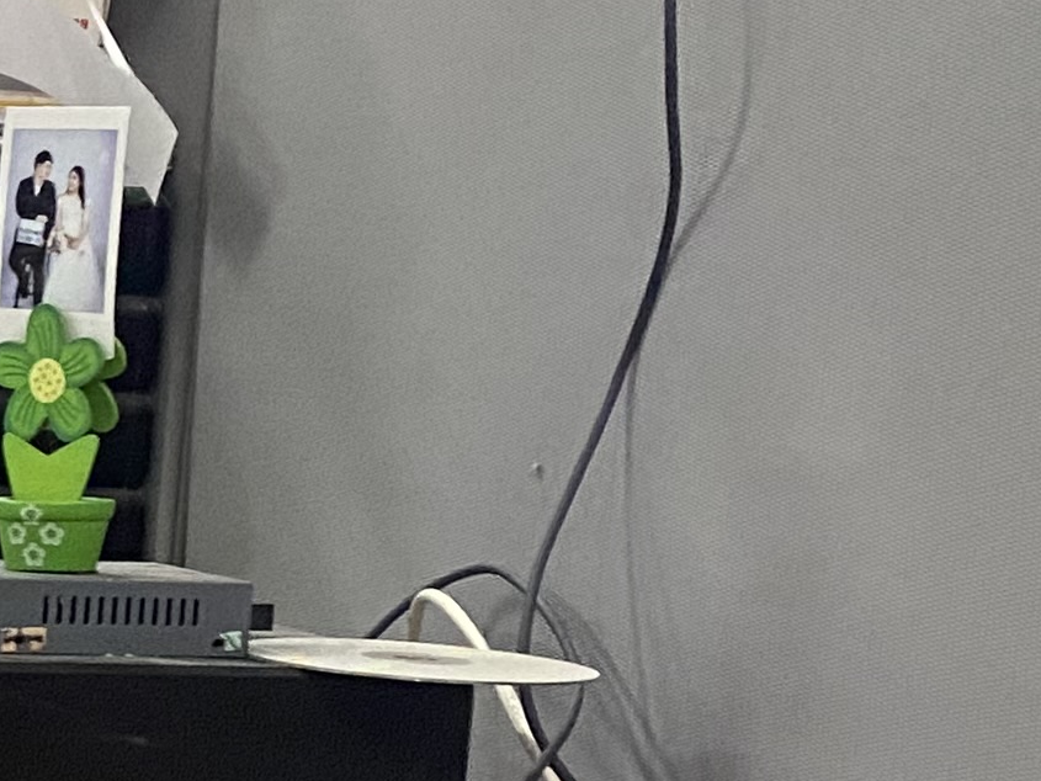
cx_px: -848
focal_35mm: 124
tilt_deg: -7.5
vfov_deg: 11.8
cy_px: 846
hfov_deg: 14.1
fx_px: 3730
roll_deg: -1.2
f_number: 1.8
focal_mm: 4.25
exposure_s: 1/60
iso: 320
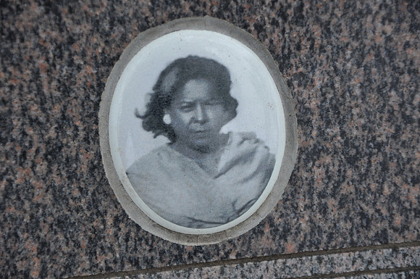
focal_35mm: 158
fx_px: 1835
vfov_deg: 8.7
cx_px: 210
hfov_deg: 13.1
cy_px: 140
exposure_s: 1/125
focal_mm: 105
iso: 400
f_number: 5.6
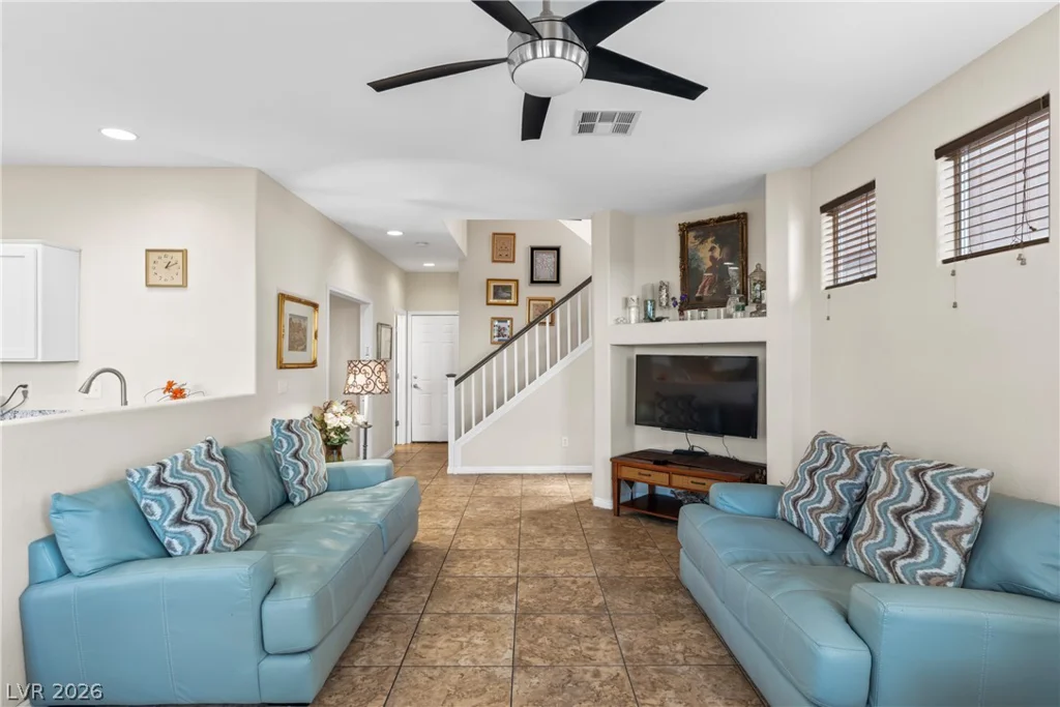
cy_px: 354
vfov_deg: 64.6
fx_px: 559
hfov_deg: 86.9
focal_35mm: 19
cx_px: 530
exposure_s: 1
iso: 400
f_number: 8
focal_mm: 19
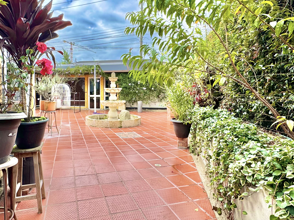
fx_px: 187
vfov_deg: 60.9
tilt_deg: -2.0
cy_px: 99
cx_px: 118
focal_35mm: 22
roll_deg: +0.1
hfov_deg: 75.5
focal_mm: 2.22
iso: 40
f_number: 2.2
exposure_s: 1/416
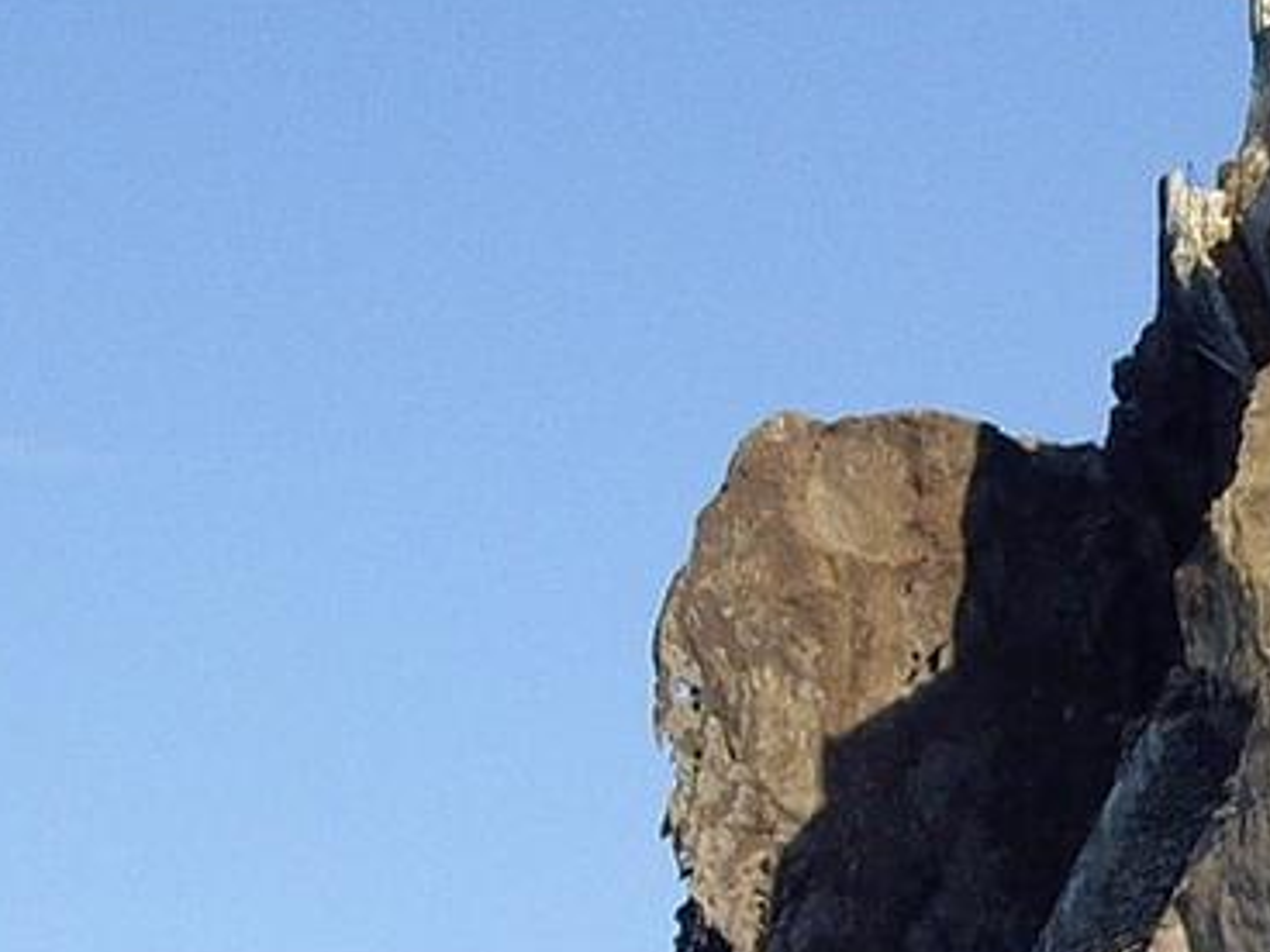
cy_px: 952
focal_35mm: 198
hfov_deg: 9.8
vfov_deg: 7.5
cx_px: 1667
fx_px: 7264
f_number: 8
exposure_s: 1/250
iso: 100
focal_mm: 7.9
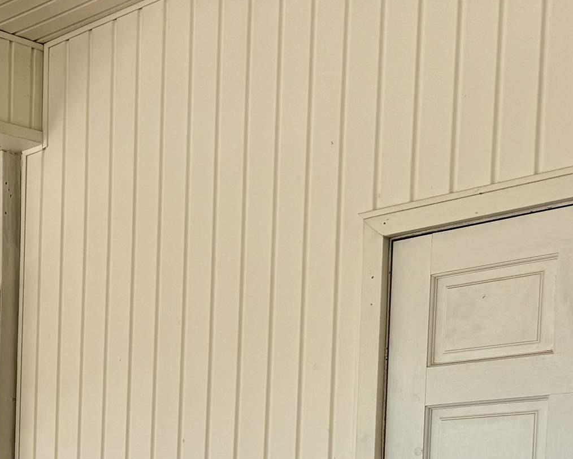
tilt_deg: -5.8
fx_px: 1204
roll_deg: +0.3
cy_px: 646
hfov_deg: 23.8
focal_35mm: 71
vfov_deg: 19.4
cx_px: -158
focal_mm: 6.76
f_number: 1.78
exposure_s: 1/632
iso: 80
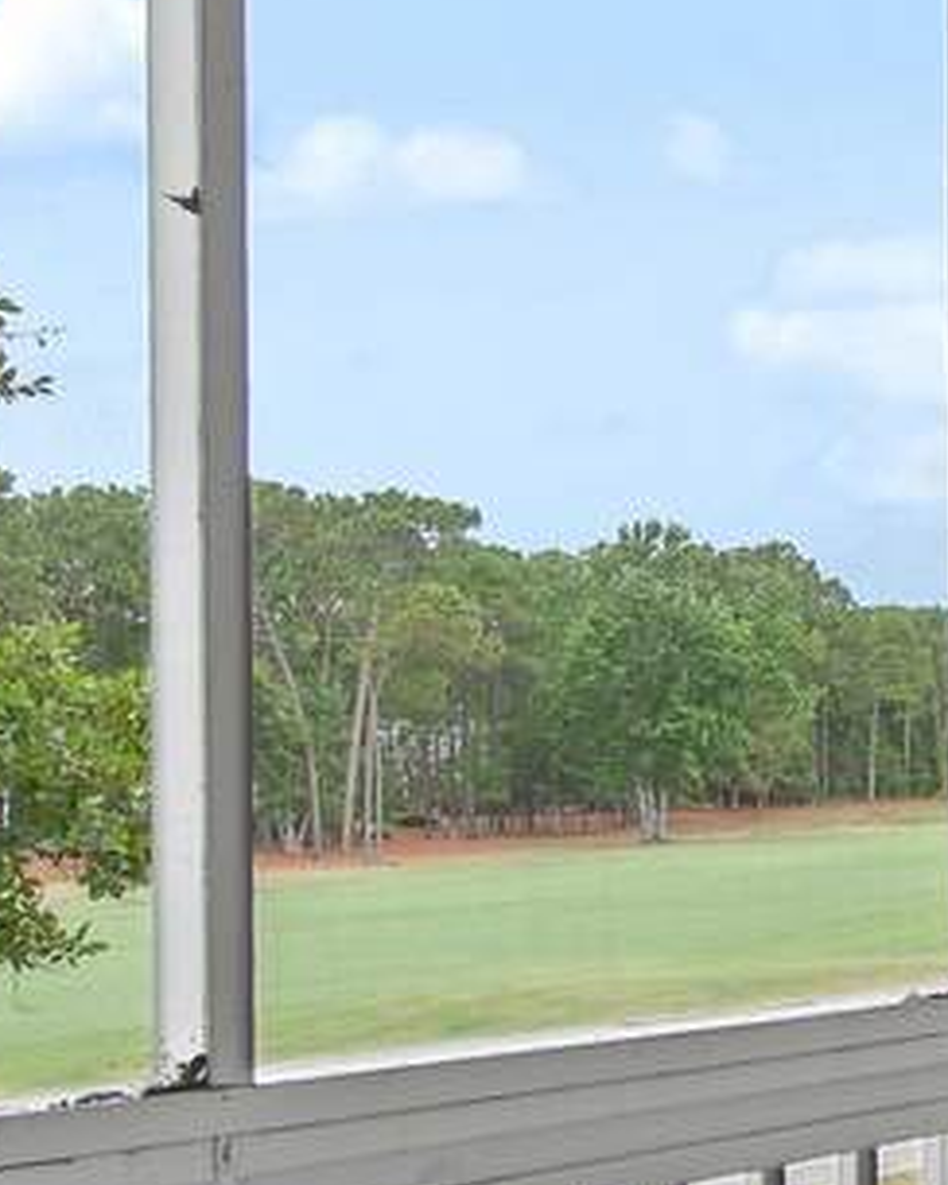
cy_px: 725
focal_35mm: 59
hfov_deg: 22.4
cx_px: 1309
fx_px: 2069
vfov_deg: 31.8
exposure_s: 1/13
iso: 100
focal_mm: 10
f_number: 4.5
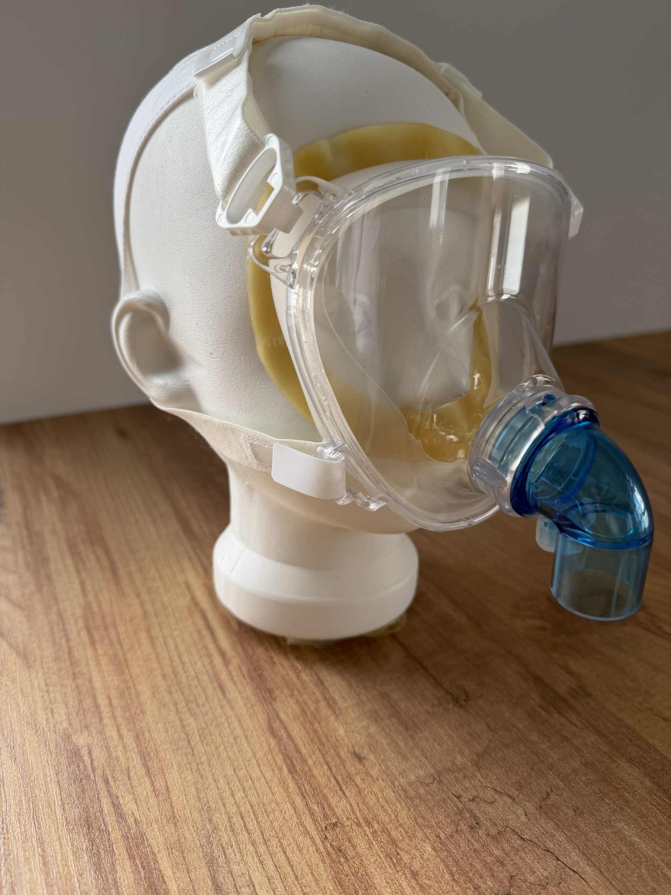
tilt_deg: -23.3
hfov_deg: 56.8
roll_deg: -2.3
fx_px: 620
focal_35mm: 24
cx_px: 336
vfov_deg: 71.6
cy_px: 448
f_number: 1.78
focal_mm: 6.76
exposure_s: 1/177
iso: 64
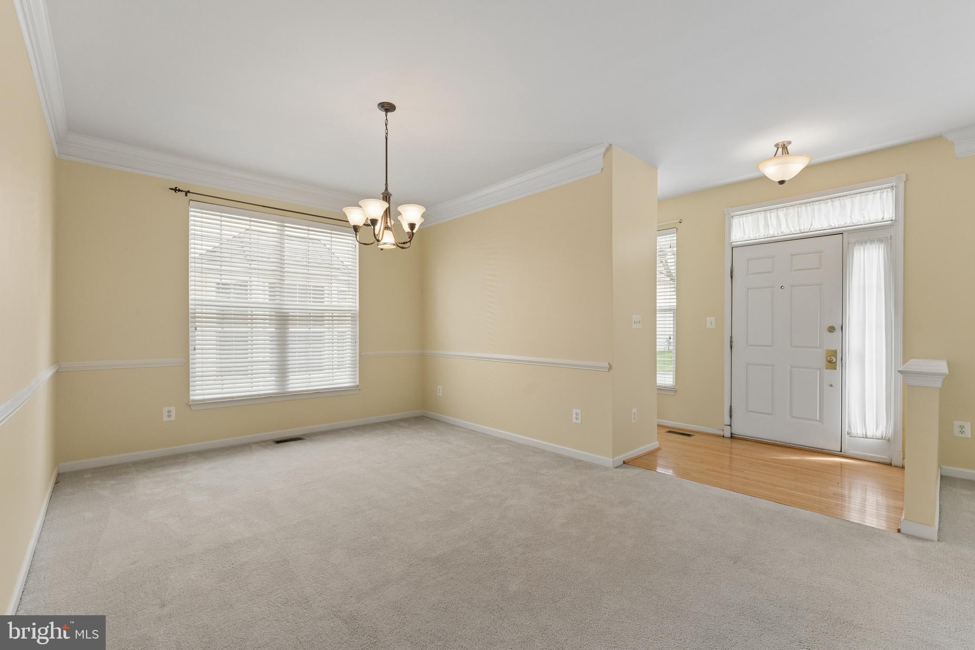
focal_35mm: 15
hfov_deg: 99.3
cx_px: 488
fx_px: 414
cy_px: 325
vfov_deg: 76.2
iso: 1250
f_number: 7.1
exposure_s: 1/500
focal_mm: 15.3
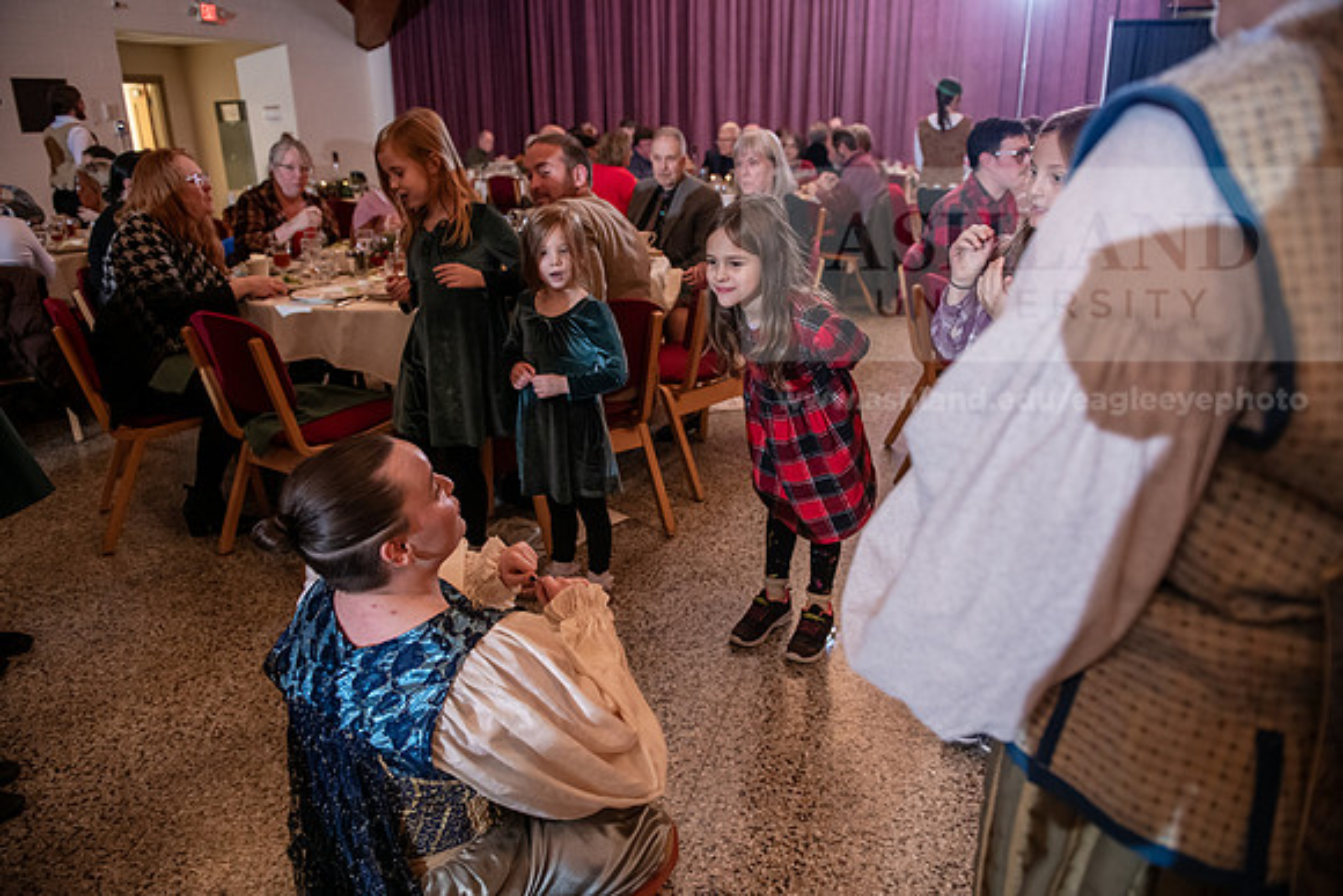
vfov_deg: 53.2
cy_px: 448
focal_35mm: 24
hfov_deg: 73.7
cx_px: 672
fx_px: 896
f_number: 3.2
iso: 2000
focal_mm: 24
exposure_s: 1/125
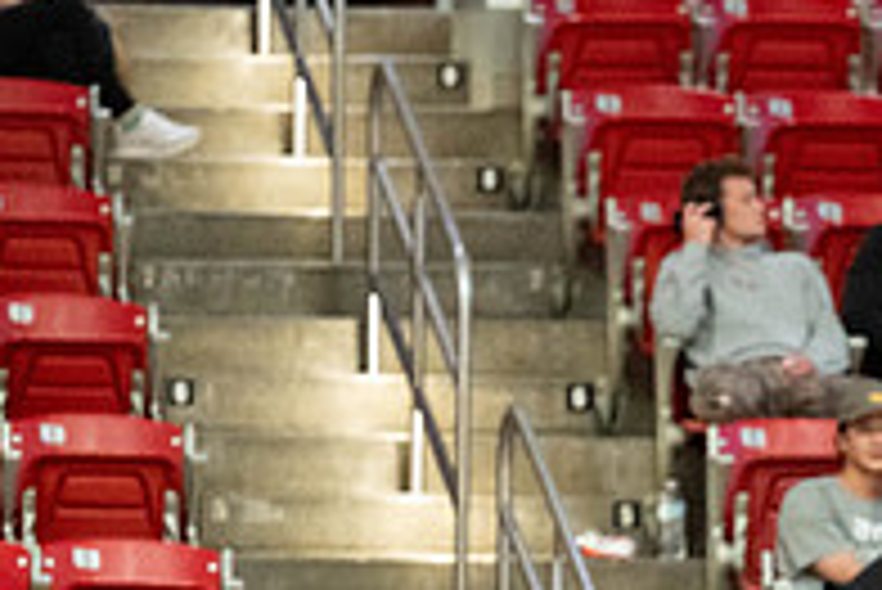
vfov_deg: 3.4
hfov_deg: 5.2
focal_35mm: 399
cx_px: 756
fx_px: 9782
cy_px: 642
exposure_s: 1/500
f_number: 2.8
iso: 5000
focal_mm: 135
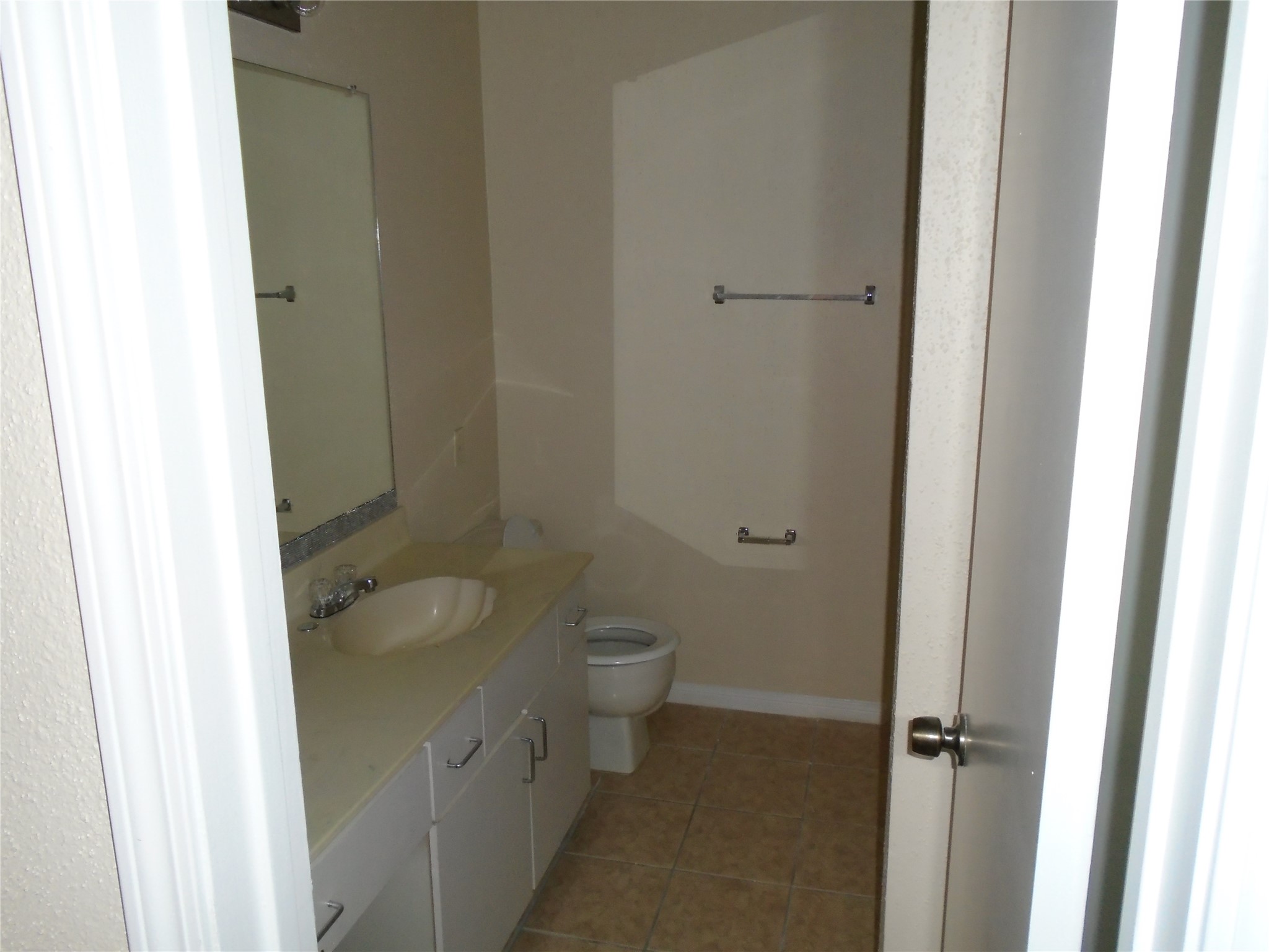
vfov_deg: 53.1
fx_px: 953
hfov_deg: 67.3
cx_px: 634
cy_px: 476
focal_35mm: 26
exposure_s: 1/30
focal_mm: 4.6
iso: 250
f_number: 3.2
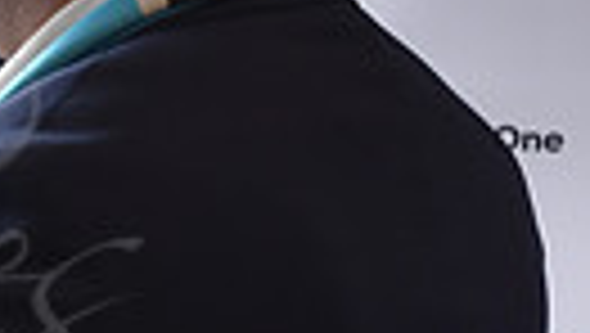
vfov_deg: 7.3
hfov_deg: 11.2
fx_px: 2615
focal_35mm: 167
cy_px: 331
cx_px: -712
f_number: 5
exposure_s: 1/100
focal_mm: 36
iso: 400
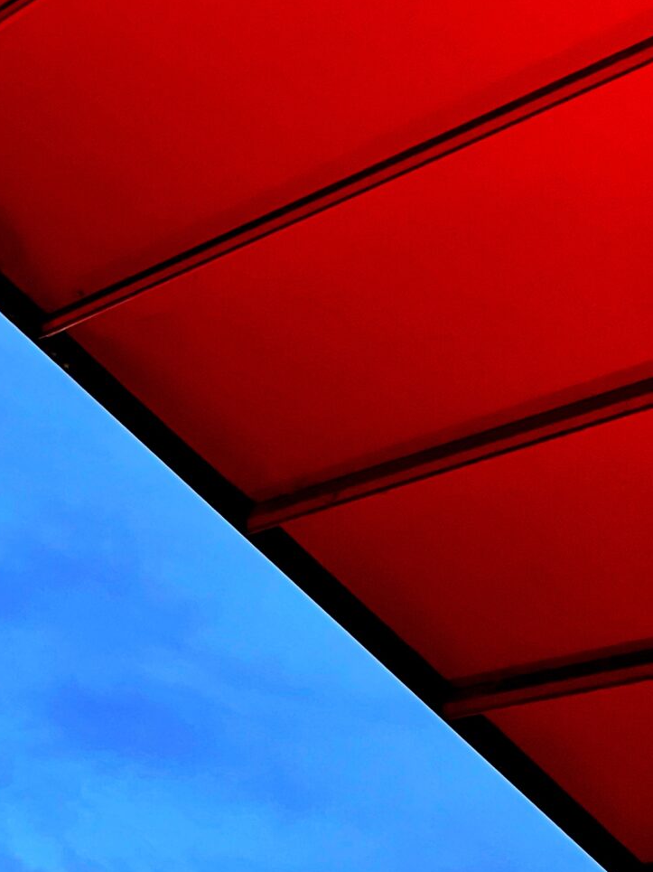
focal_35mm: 69
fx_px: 1737
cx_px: -212
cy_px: 298
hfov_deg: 19.5
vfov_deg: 28.0
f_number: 1.5
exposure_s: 1/50
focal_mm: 5.7
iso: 320
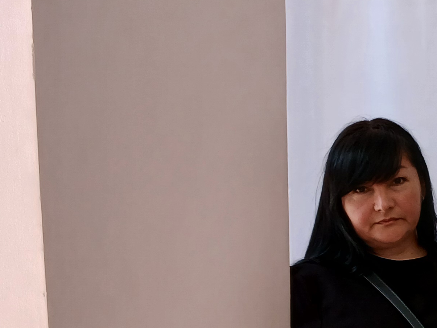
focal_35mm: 88
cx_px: 430
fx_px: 1111
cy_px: 347
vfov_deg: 16.4
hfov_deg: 21.5
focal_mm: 3.98
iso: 50
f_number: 1.8
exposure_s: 1/50
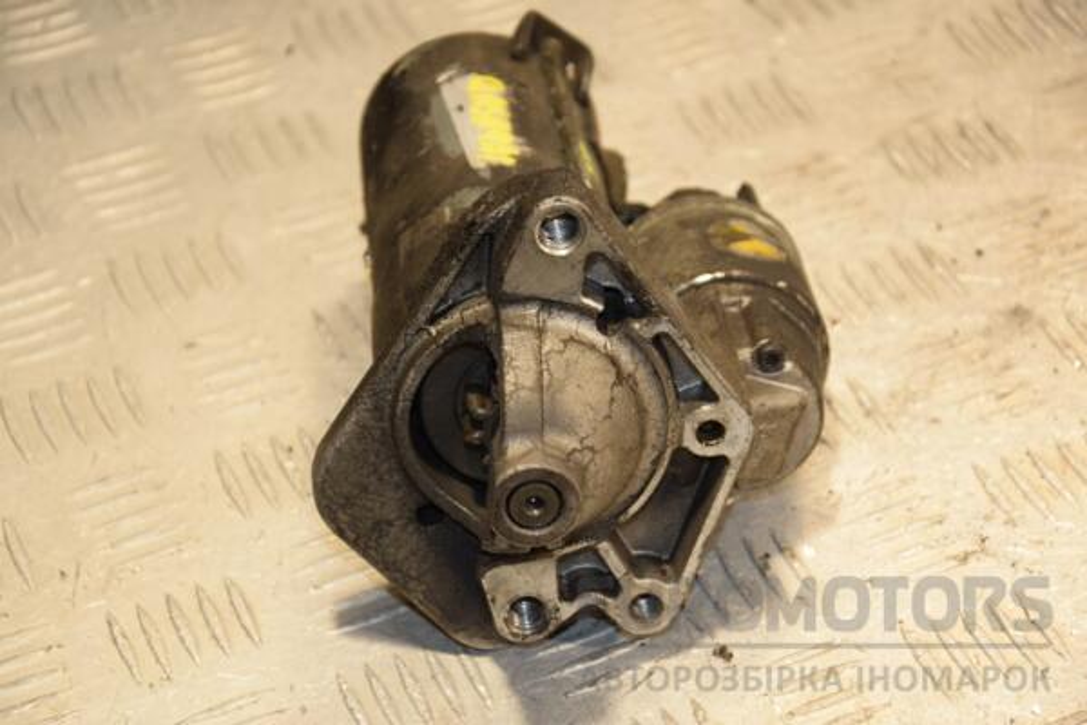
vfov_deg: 11.4
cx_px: 544
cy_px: 362
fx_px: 3623
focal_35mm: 120
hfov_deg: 17.1
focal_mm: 80
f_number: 5.3
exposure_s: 1/200
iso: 800
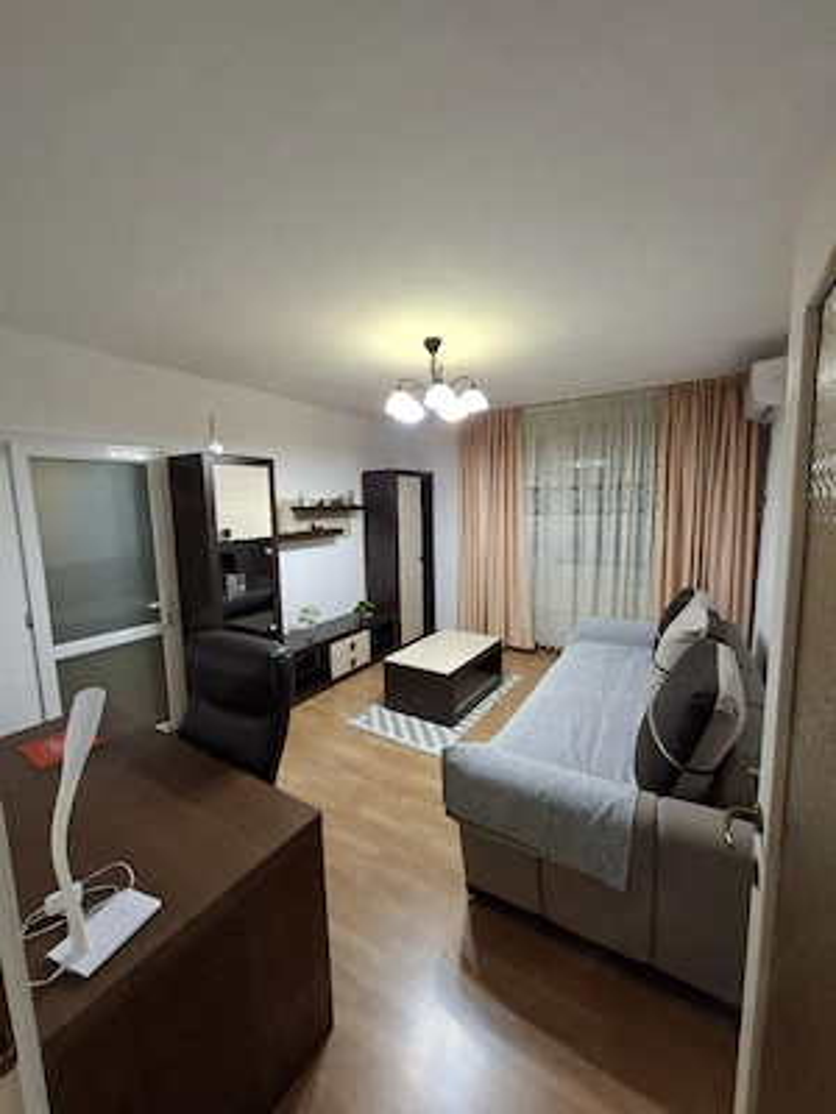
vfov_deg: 106.2
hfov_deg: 89.9
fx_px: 419
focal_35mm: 13
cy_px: 557
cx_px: 418
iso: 250
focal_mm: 1.74
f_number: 2.2
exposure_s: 1/24
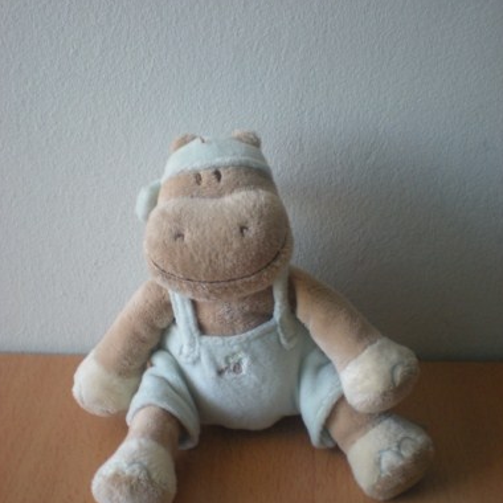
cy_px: 286
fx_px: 756
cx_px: 257
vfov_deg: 36.7
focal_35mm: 46
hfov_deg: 36.8
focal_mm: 6.3
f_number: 3.1
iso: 180
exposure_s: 1/63.7
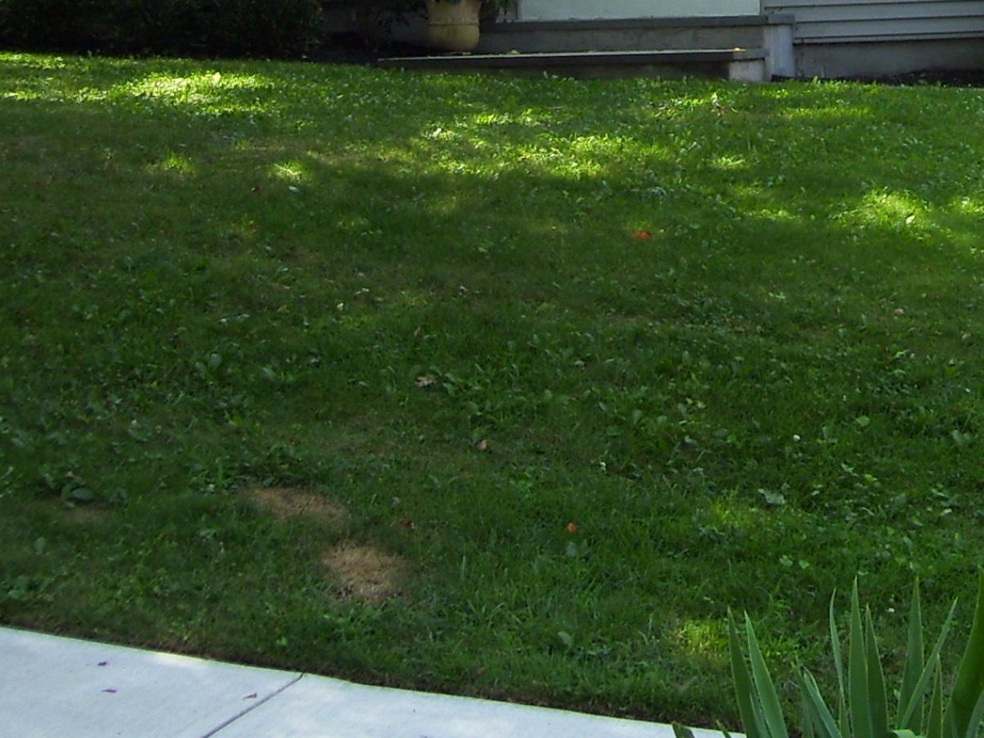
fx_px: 2530
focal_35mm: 89
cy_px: -149
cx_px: 829
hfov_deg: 21.7
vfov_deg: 15.9
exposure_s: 1/250
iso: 80
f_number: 2.7
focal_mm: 6
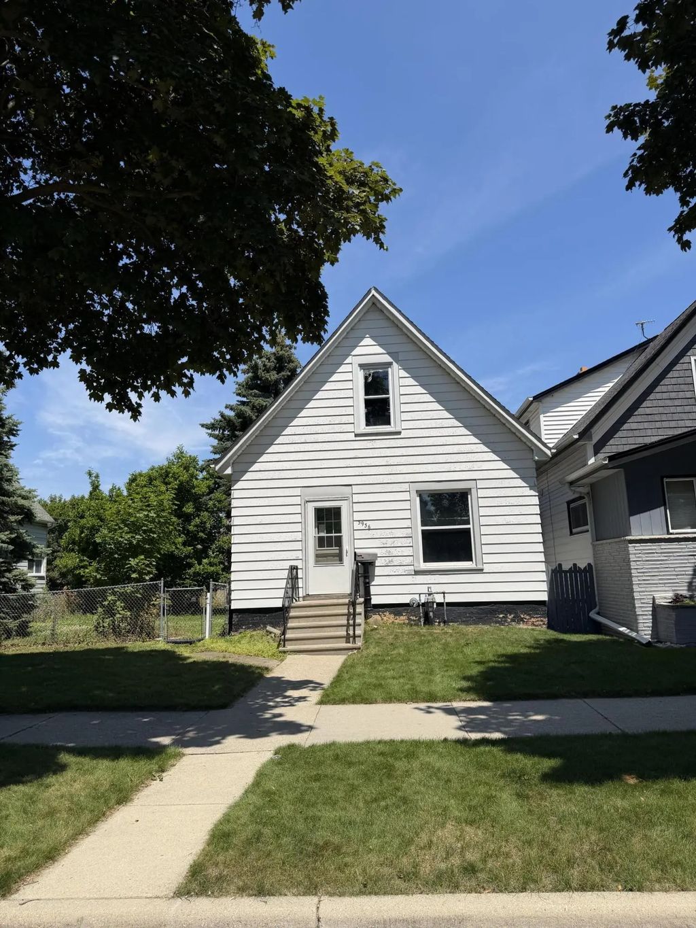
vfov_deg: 71.6
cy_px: 464
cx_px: 348
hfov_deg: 56.8
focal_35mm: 24
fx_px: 643
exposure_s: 1/6173
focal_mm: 6.76
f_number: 1.78
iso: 80
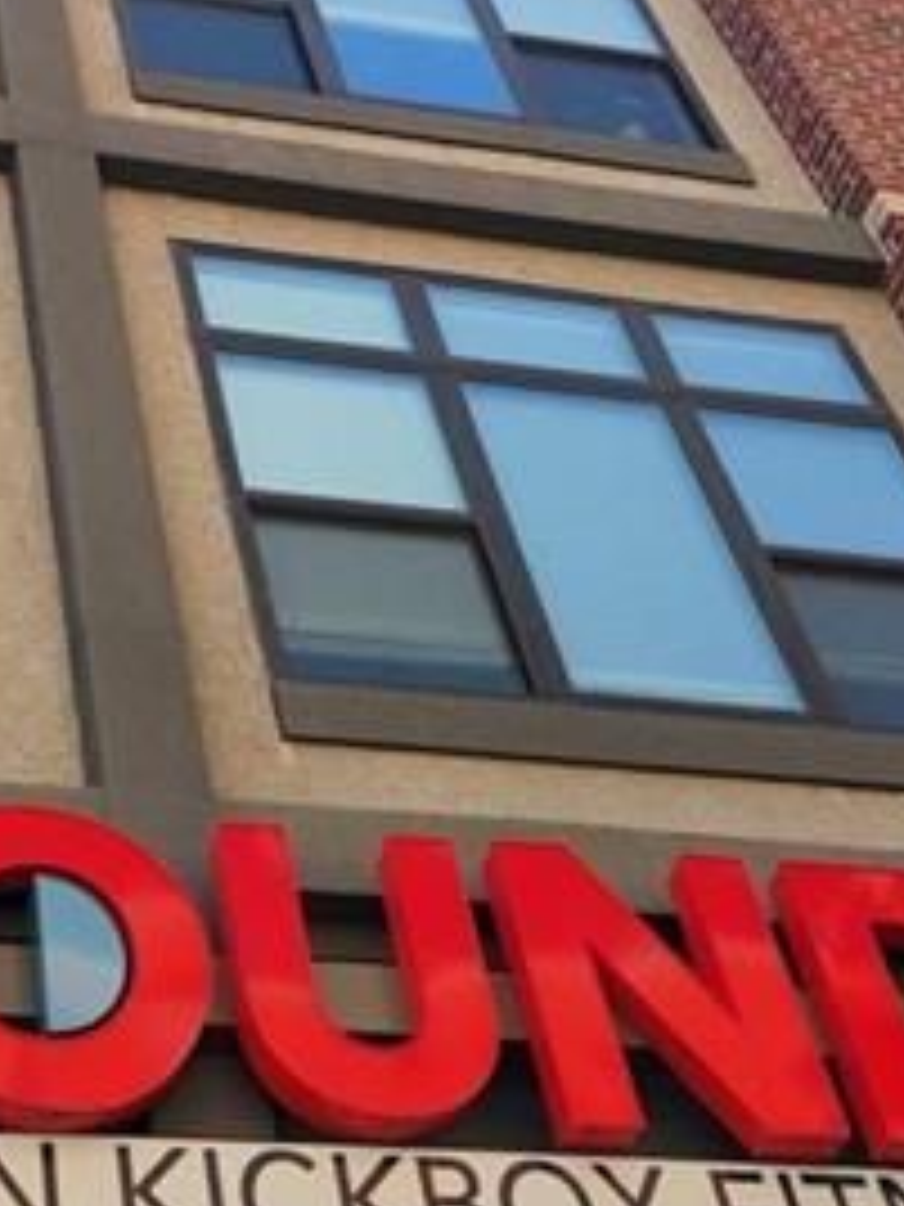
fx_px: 2298
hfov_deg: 21.8
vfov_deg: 28.4
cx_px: 94
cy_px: 140
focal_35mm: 66
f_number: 1.8
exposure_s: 1/765
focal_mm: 5.4
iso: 20
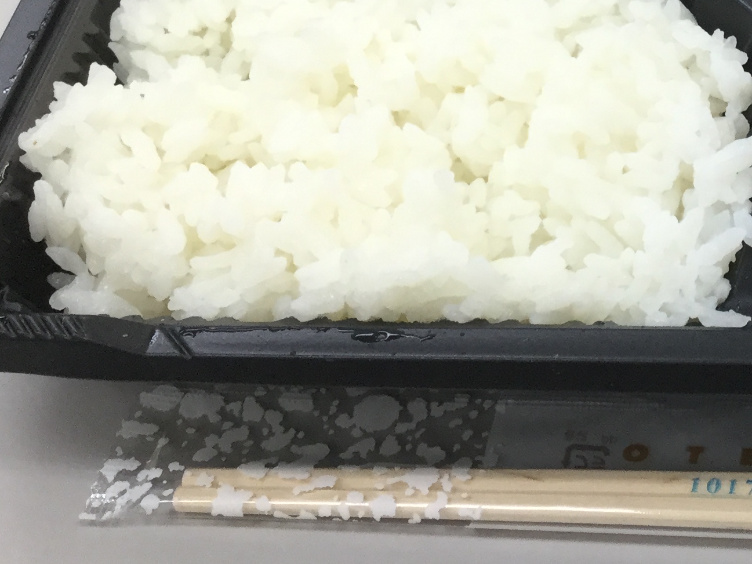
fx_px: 1695
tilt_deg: -48.3
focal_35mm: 78
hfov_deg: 24.0
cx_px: 742
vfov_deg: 18.6
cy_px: 56
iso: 25
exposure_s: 1/30
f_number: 2.4
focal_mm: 3.3
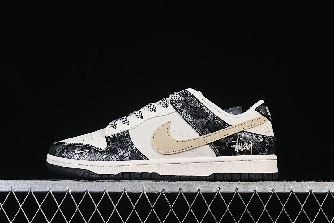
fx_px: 696
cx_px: 167
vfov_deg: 18.2
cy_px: 112
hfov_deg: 27.0
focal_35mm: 75
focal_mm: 50
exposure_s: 1/80
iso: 160
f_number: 8
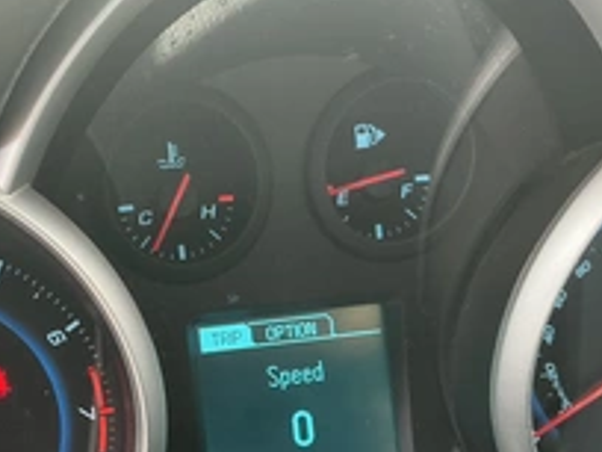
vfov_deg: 26.0
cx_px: 212
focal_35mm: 55
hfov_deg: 34.7
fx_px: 956
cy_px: 378
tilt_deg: -23.8
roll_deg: +4.3
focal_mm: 3
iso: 64
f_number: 1.8
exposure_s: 1/68
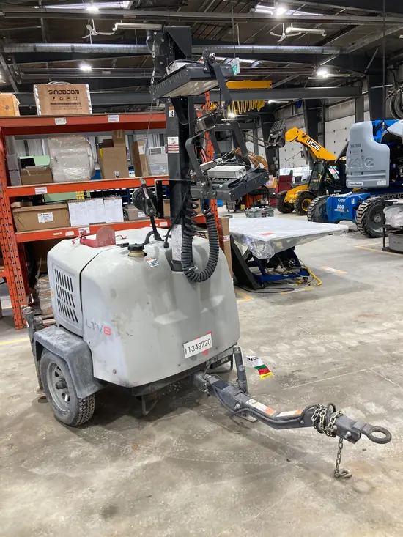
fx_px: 435
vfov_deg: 63.4
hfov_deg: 49.8
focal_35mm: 28
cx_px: 202
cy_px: 268
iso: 100
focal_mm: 3.99
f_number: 1.8
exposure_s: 1/60
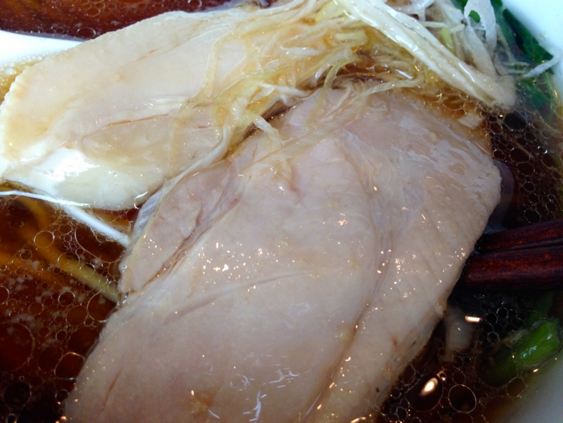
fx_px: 537
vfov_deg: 42.9
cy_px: 212
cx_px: 282
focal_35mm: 33
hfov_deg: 55.4
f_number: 2.4
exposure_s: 1/120
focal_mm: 4.12
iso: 100
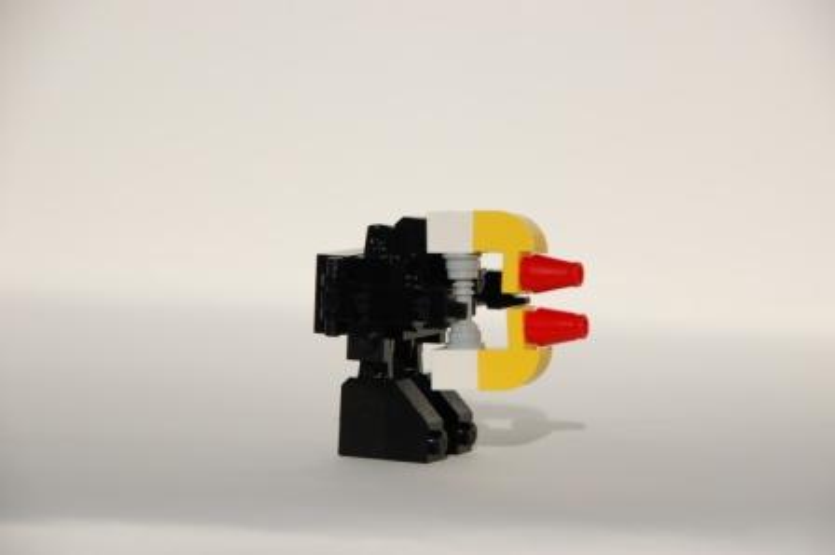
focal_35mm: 202
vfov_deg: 6.8
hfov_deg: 10.2
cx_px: 418
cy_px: 278
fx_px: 4693
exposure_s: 1/1250
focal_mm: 135
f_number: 9
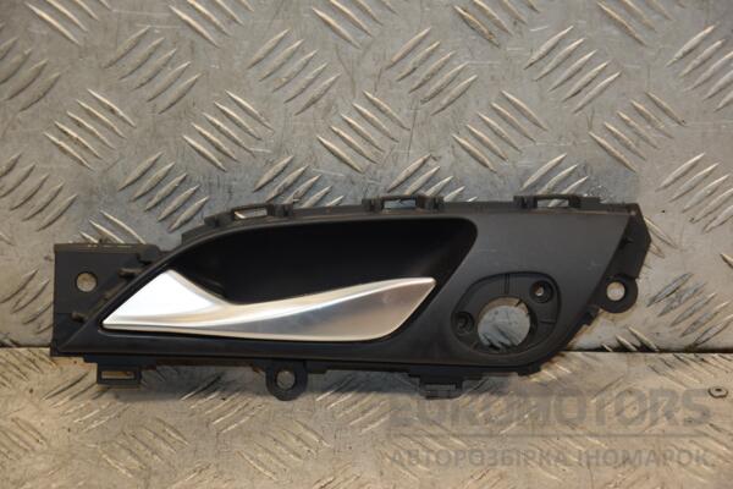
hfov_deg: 19.5
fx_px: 2138
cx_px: 366
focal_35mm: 105
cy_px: 244
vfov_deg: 13.0
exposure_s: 1/160
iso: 800
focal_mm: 70
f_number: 5.3
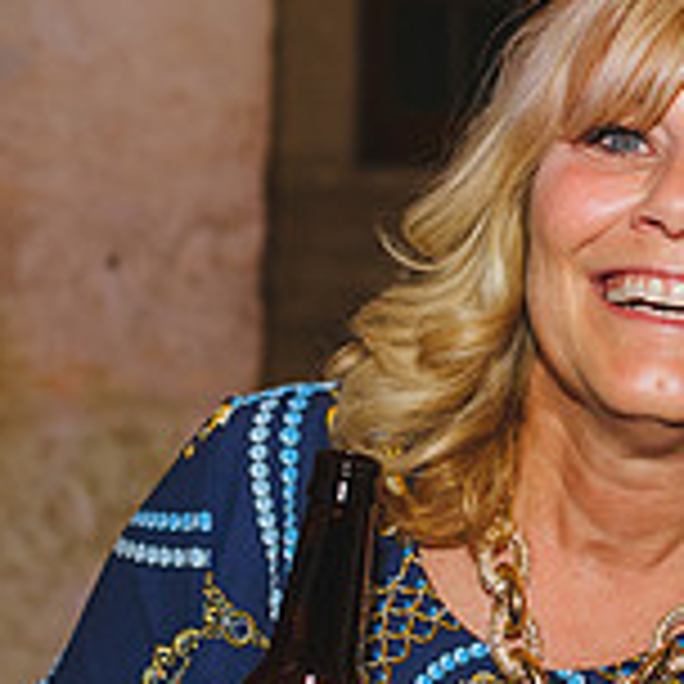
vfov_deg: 13.3
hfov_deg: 12.9
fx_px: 2929
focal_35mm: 131
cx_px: 908
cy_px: 257
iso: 1000
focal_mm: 35
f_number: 3.5
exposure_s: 1/200
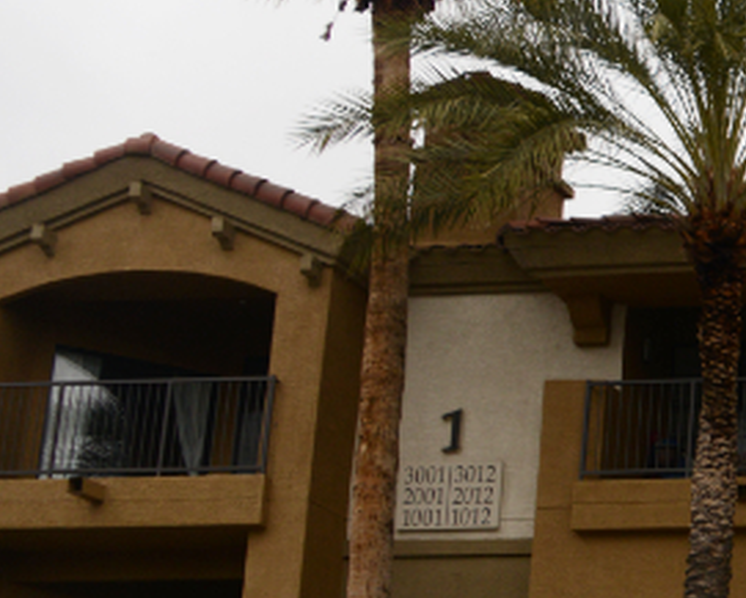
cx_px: 1354
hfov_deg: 16.4
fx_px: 2142
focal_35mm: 97
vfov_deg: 15.8
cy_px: 451
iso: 320
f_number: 5
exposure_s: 1/640
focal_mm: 28
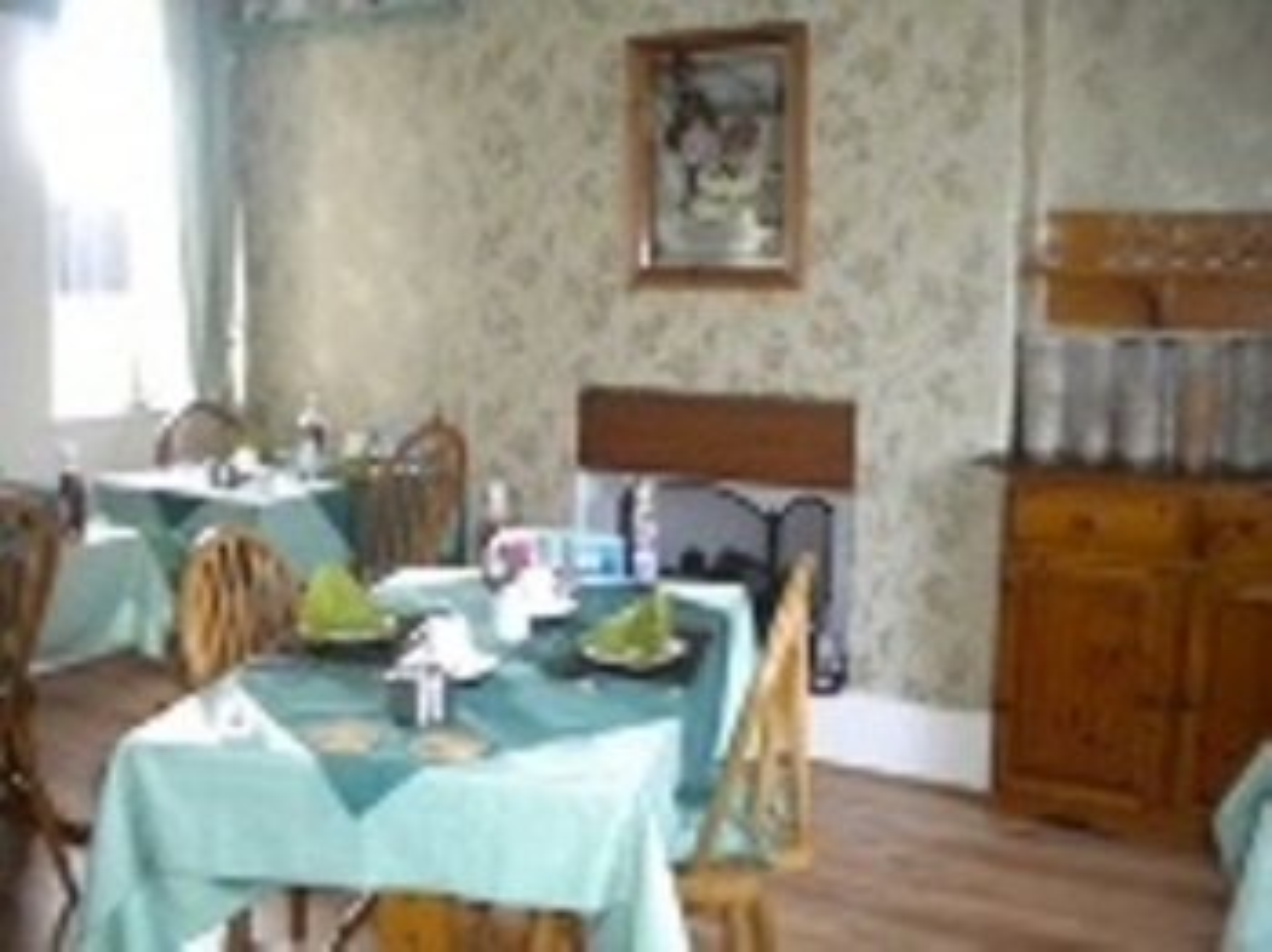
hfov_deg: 52.7
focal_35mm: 35
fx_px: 1285
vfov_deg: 40.7
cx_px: 636
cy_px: 476
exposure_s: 1/30
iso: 400
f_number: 3.1
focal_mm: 6.3
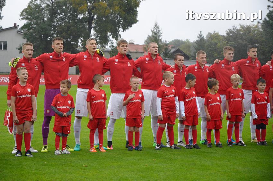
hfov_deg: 19.5
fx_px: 795
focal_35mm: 105
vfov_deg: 13.0
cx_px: 136
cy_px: 90
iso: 1000
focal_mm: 70
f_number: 4.5
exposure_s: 1/320
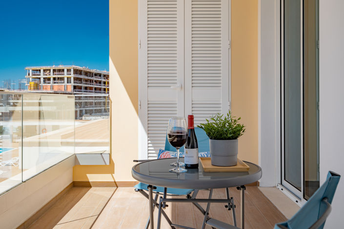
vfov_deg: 37.9
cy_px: 114
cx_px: 172
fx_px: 334
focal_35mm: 35
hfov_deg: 54.4
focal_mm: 35
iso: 200
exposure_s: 1/200
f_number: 9
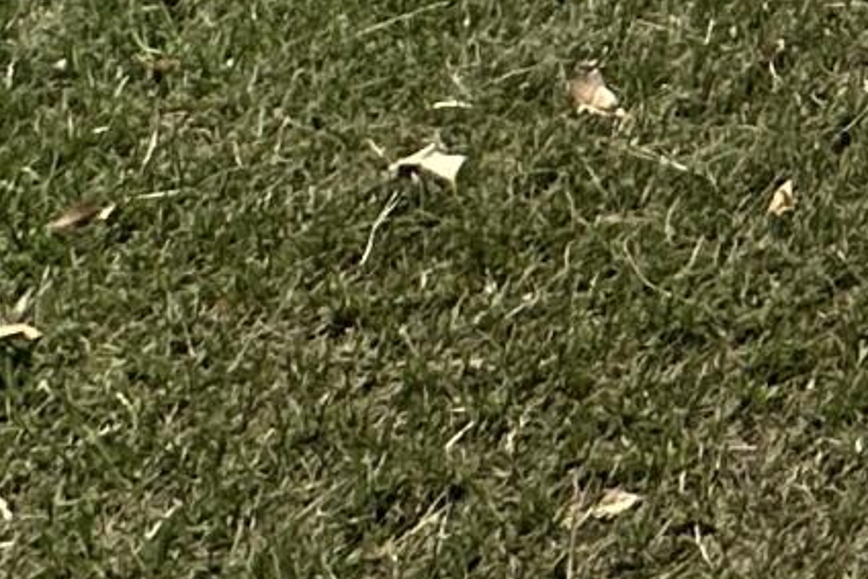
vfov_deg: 8.7
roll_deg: +0.1
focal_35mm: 103
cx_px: 1988
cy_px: -1516
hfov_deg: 14.4
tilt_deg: +6.2
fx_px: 2484
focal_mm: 2.22
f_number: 2.2
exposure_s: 1/3125
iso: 40
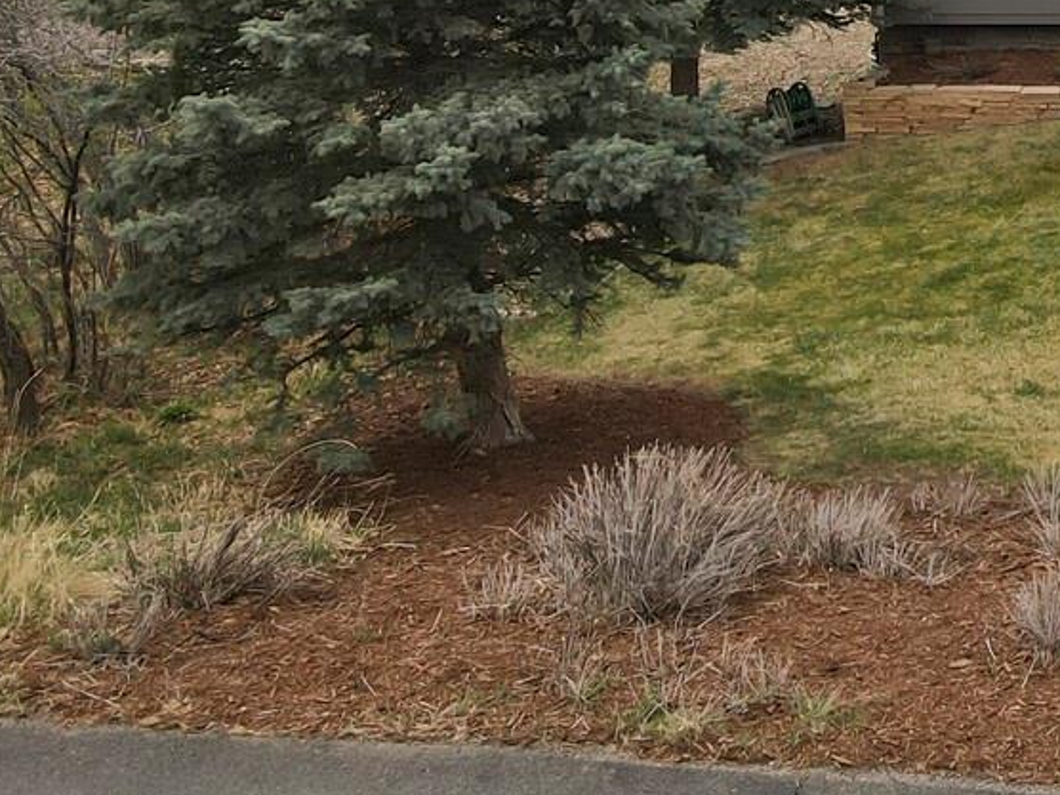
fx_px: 2113
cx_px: 1450
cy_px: -278
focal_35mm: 69
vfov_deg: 19.4
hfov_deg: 24.0
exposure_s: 1/500
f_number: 2.8
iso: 110
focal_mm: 4.5
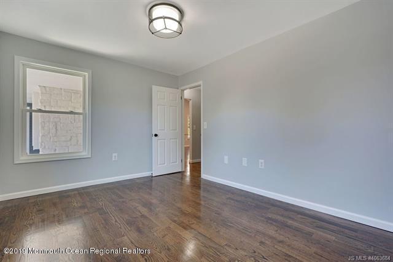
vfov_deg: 73.7
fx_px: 175
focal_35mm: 16
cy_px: 131
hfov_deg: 96.8
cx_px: 196
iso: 200
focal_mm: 16
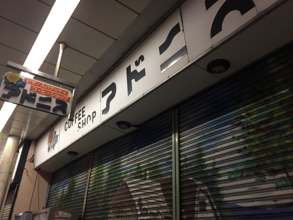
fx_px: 245
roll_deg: -3.2
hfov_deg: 61.7
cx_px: 146
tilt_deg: +27.2
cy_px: 110
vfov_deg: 48.2
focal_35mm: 29
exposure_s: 1/30
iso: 100
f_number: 2.2
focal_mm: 4.15
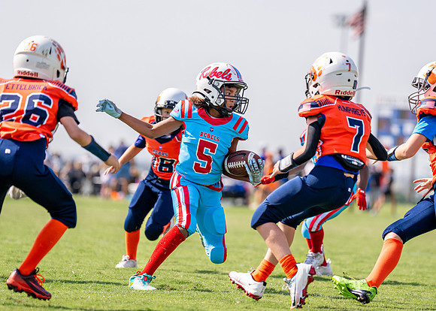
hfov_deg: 8.0
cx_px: 266
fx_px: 3112
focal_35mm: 251
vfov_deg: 5.7
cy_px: 158
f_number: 2.8
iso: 125
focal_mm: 159
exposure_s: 1/2000
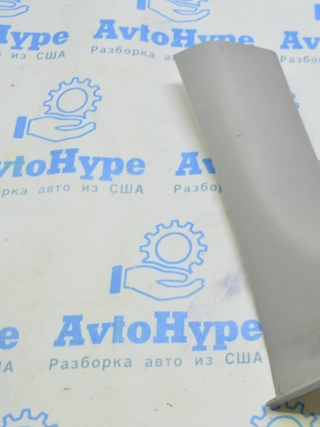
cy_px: 216
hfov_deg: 26.2
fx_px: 653
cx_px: 312
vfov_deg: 36.2
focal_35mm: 53
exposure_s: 1/20
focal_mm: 24
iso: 400
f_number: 5.6
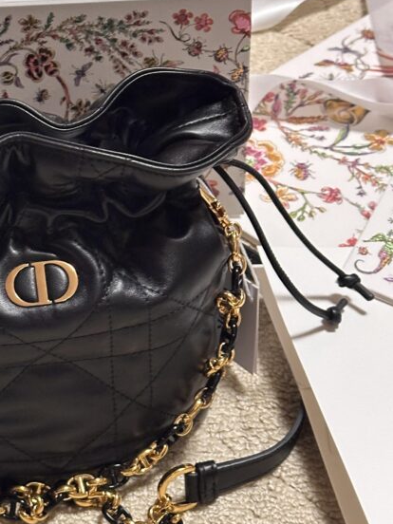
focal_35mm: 89
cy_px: 252
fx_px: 1347
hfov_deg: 16.4
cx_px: 30
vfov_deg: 22.0
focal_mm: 6.86
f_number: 1.78
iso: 500
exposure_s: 1/35
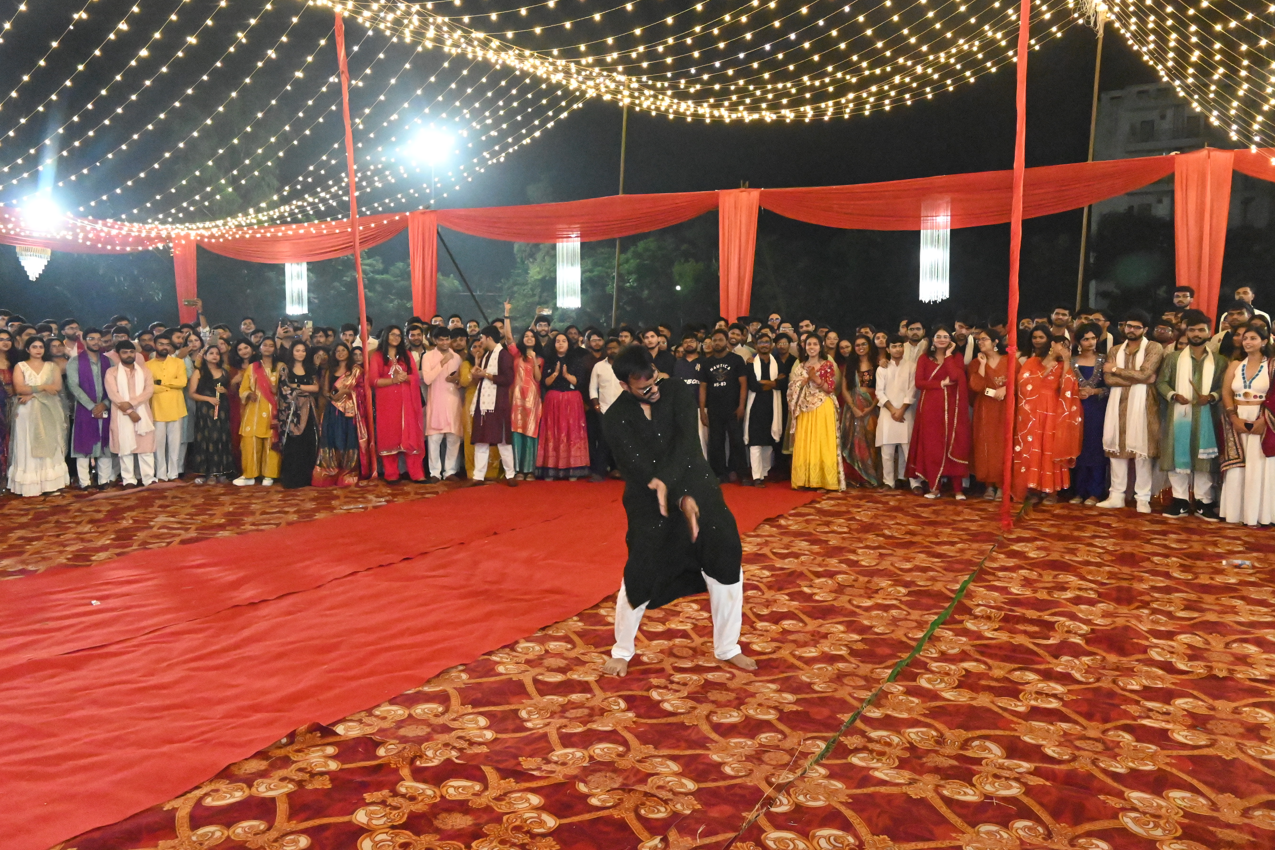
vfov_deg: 46.4
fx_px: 992
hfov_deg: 65.5
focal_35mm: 28
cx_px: 625
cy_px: 412
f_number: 7.1
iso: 16000
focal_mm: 18
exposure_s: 1/125
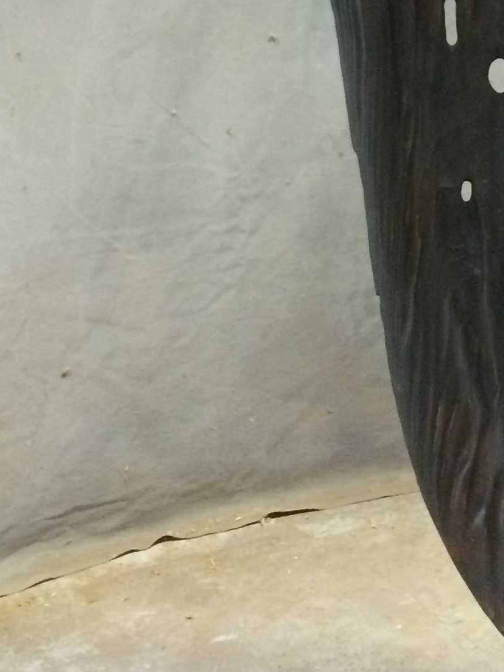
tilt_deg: -9.8
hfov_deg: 16.4
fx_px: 1708
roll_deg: +0.7
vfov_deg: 21.4
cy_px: -24
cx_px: 512
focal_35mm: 88
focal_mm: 4.15
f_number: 2.2
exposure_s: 1/30
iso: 250
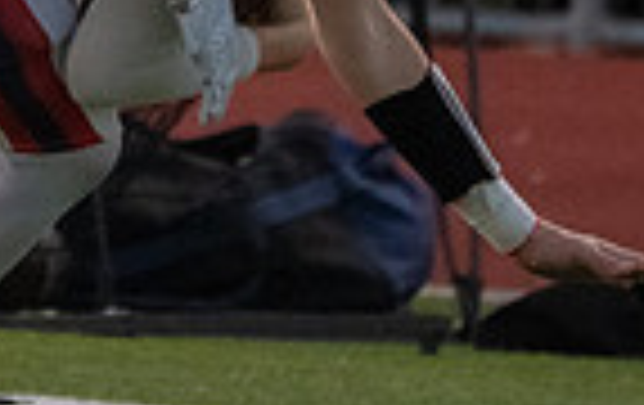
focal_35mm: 2324
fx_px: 40869
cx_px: -175
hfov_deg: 0.9
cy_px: -373
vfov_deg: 0.6
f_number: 5.6
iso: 10000
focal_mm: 400
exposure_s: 1/1250
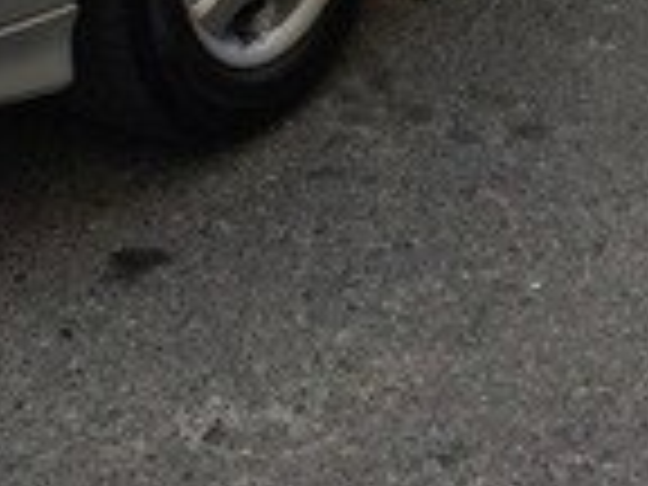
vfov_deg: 10.3
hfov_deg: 14.8
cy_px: -464
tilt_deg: -15.9
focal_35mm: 133
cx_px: 207
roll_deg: -1.0
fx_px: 2490
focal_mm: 4.15
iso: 32
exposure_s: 1/403
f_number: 2.2
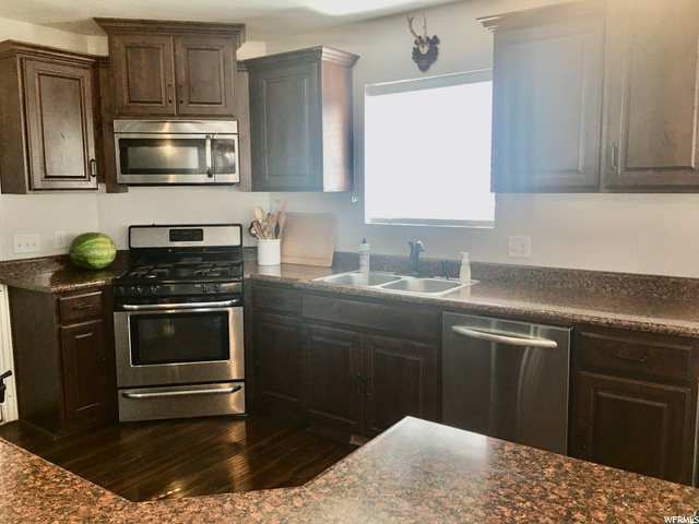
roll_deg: +0.0
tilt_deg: -7.2
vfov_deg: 48.2
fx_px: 586
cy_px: 262
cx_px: 350
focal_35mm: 29
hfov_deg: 61.7
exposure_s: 1/30
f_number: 2.2
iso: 32
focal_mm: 4.15
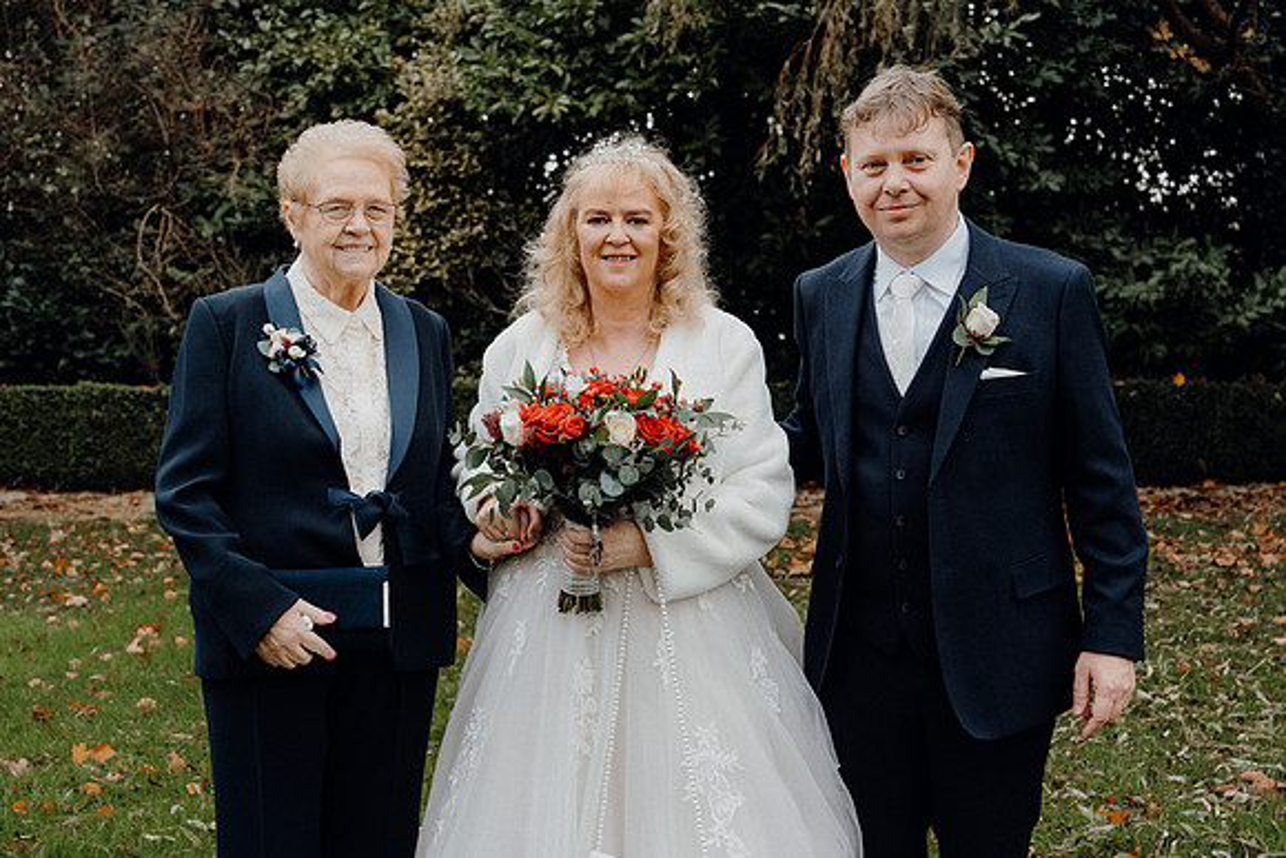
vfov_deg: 29.3
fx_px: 1644
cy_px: 429
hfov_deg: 42.7
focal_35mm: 46
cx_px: 643
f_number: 5
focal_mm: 46
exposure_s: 1/250
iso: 3200
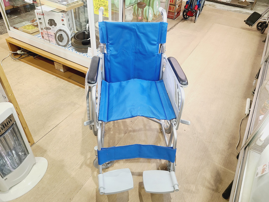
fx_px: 202
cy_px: 101
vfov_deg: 53.1
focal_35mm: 26
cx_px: 134
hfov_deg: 67.3
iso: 160
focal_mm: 5.4
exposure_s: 1/50
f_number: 1.8
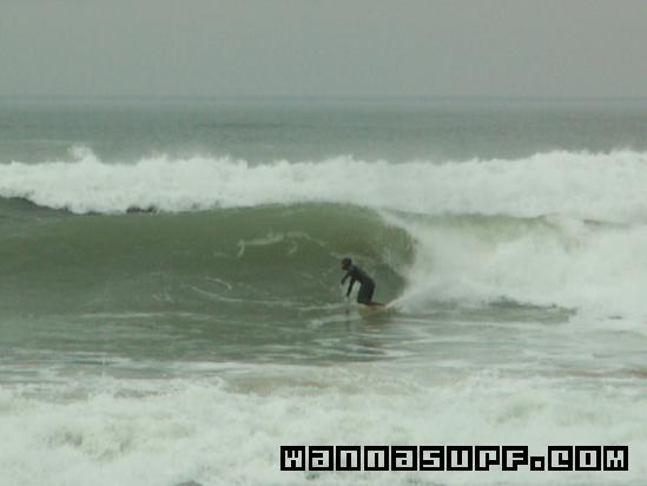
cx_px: 324
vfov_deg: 4.5
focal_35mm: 328
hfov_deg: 6.0
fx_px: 6132
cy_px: 243
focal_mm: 54.31
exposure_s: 1/1000
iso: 200
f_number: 7.1
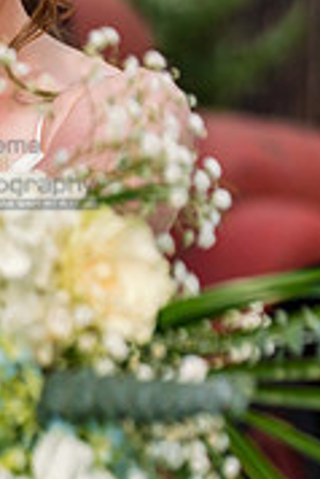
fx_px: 3367
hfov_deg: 5.4
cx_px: -11
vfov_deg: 8.1
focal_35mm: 253
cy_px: 170
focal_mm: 100
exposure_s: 1/8000
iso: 400
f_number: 3.2
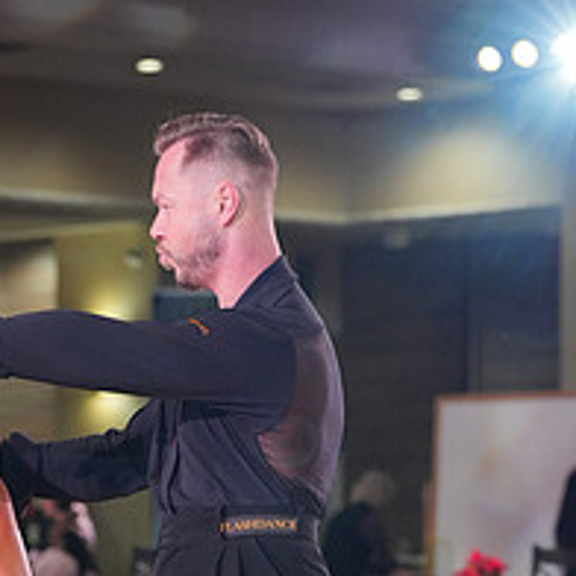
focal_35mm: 221
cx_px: 22
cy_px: 735
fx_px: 4160
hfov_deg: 7.9
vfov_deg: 7.8
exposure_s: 1/400
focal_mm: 88
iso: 1600
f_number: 4
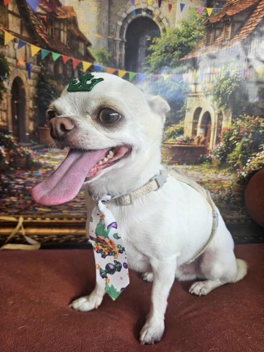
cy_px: 176
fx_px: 234
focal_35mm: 23
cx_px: 132
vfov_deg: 73.9
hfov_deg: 58.9
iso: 25
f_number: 1.8
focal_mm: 5.4
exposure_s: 1/161
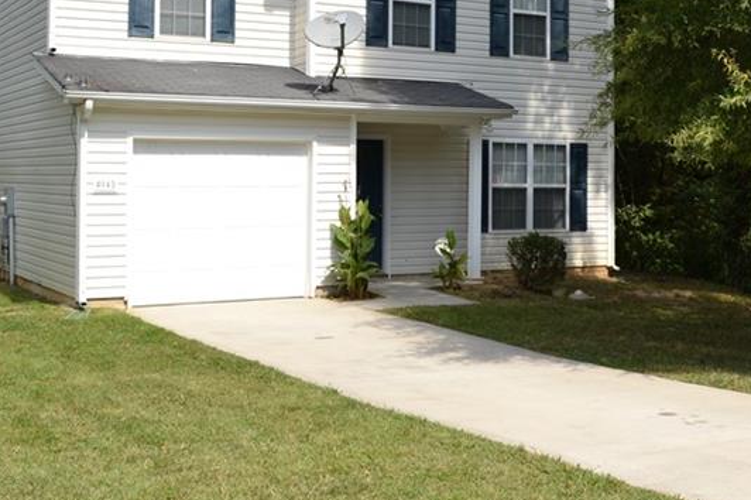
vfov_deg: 25.7
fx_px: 1084
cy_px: 133
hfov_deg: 37.8
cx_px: 507
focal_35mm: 52
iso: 100
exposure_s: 1/200
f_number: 8
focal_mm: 18
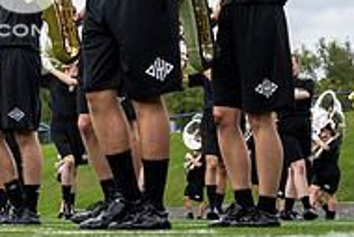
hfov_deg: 12.6
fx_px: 1565
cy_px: -36
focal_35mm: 159
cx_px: -80
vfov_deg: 8.6
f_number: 4
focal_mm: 52
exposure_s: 1/800
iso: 250
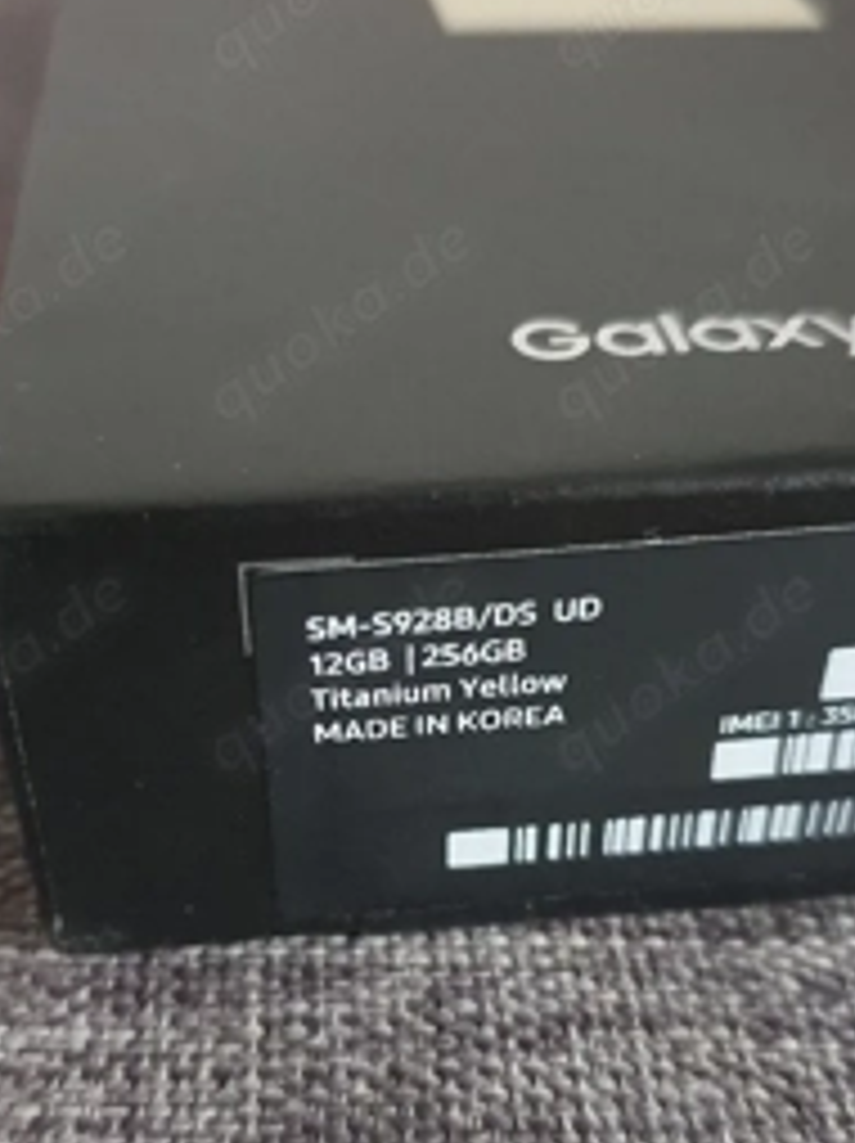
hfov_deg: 35.1
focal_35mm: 41
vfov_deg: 45.4
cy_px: 720
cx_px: 436
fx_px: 1353
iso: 800
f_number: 1.5
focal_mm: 4.32
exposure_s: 1/10
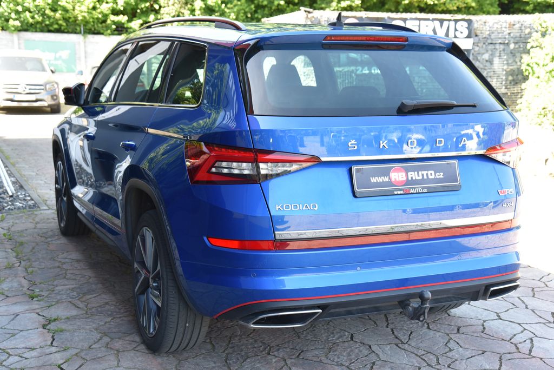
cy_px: 185
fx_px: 739
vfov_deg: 28.1
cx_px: 277
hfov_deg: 41.1
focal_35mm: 48
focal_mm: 48
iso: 500
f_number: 5
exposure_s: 1/100
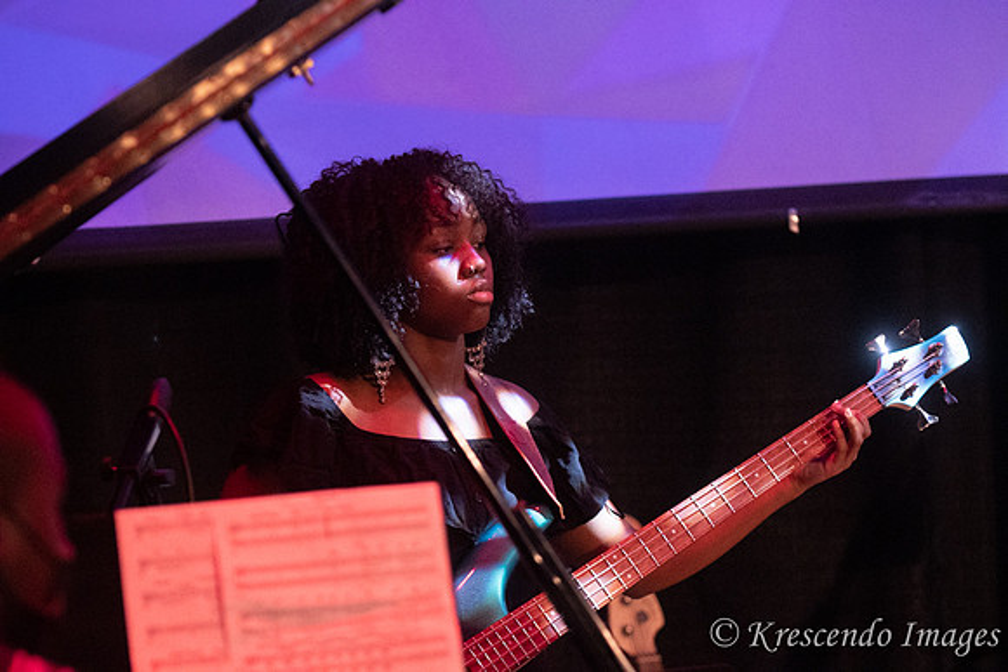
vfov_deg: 7.6
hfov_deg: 11.4
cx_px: 504
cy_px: 336
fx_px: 5041
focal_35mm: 180
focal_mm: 120
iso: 6400
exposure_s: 1/200
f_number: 2.8
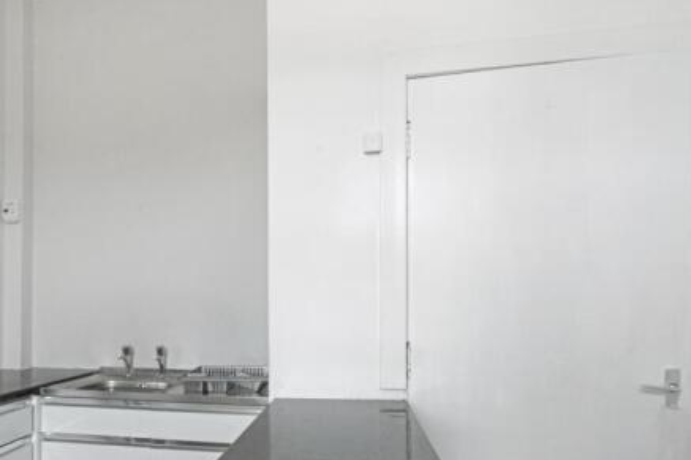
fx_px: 460
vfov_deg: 51.8
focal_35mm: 24
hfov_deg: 73.0
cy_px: 317
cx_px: 278
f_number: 14
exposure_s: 1/60
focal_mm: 16
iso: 3200
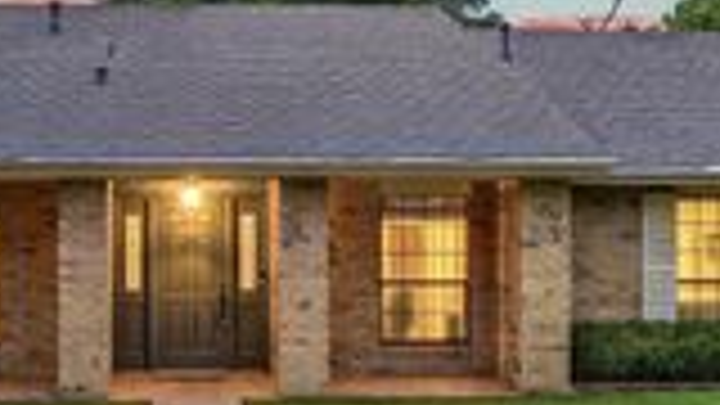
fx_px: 878
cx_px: 225
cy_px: 279
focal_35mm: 46
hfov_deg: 43.8
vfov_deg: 25.8
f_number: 10
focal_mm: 14
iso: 400
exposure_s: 1/125
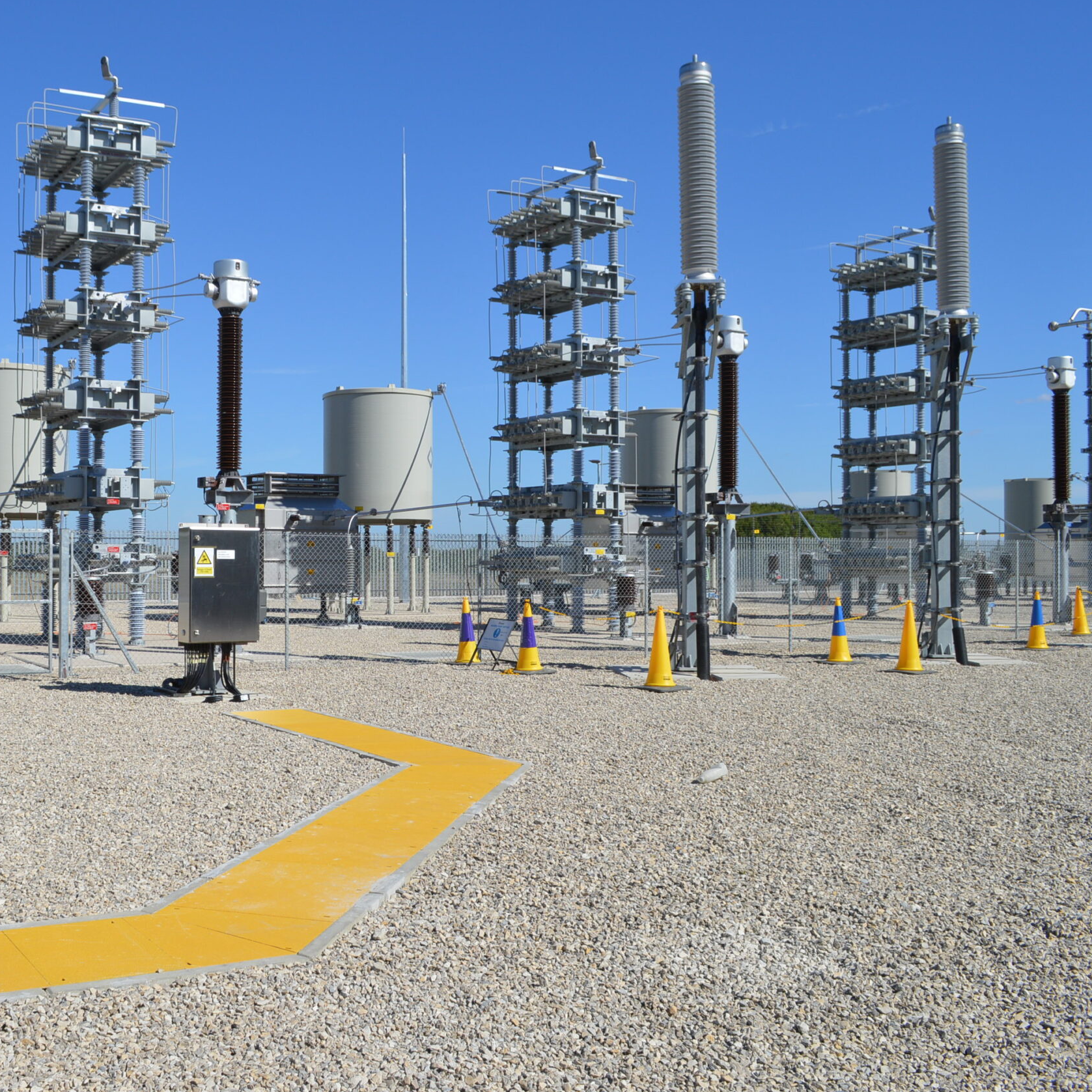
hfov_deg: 46.1
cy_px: 544
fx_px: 1249
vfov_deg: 47.2
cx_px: 316
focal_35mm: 35
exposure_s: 1/320
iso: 100
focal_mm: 18
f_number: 9
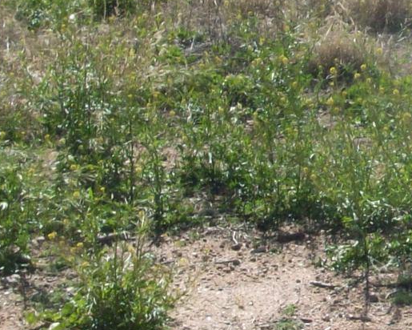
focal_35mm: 132
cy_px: -71
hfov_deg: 14.0
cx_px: 551
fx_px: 1610
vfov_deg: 11.5
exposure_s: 1/286
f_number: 5.5
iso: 64
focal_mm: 5.7
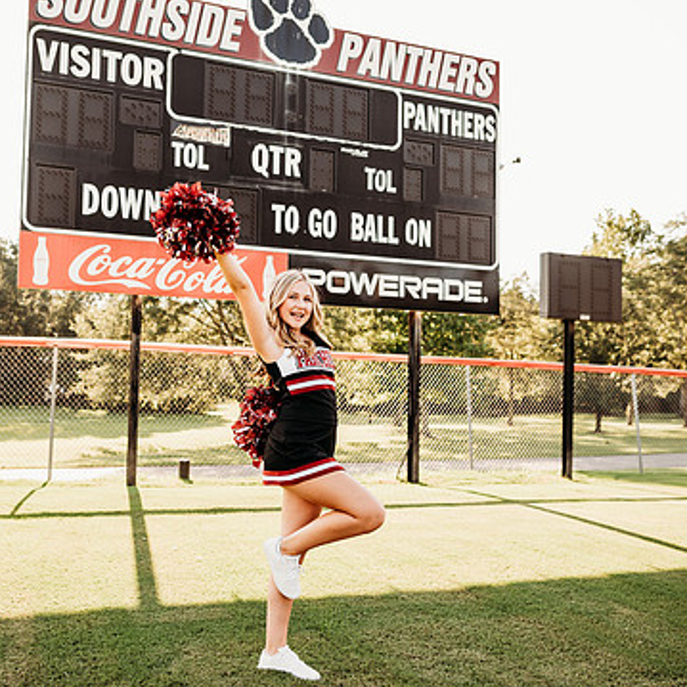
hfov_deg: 49.6
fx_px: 741
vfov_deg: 49.7
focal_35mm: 33
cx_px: 291
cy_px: 353
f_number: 2.8
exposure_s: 1/640
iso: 200
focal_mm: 24
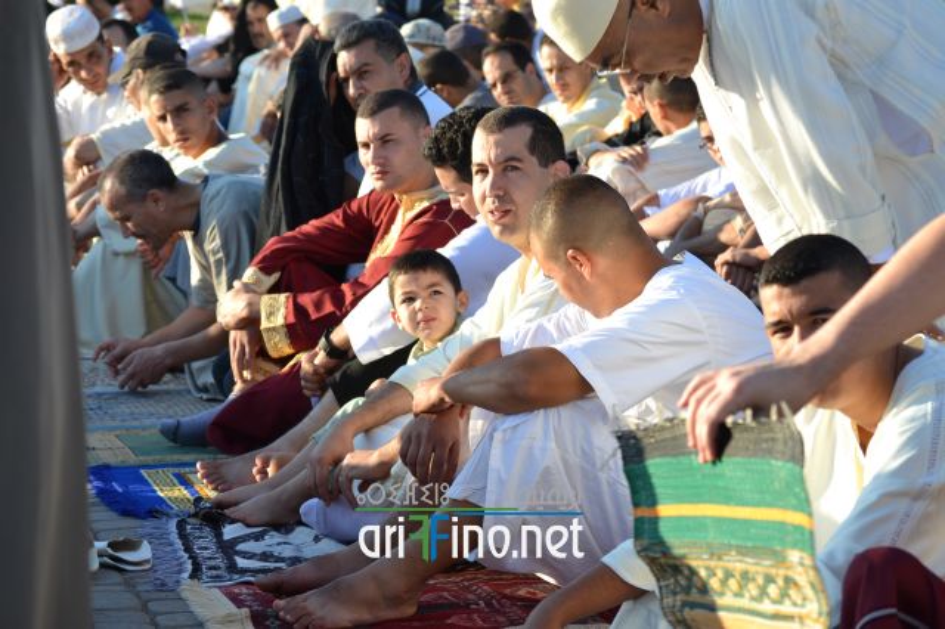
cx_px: 472
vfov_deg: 10.1
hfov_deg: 15.2
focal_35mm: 135
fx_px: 3542
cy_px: 314
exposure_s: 1/200
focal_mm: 90
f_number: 7.1
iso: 100
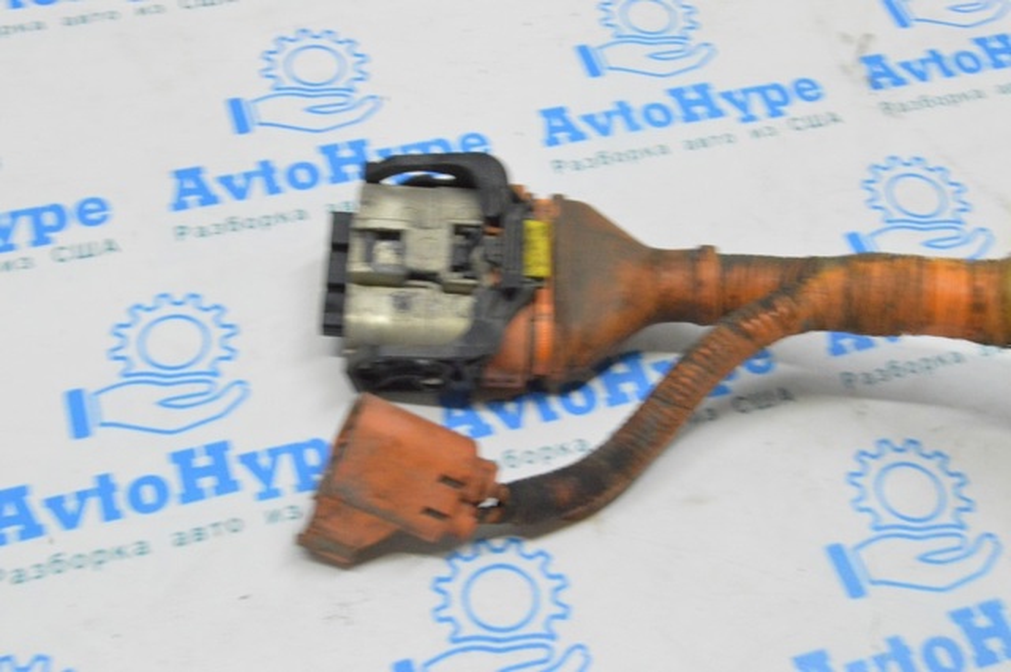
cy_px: 336
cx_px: 506
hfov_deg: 41.2
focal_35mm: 48
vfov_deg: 28.0
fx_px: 1346
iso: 6400
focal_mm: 32
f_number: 20
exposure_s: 1/20
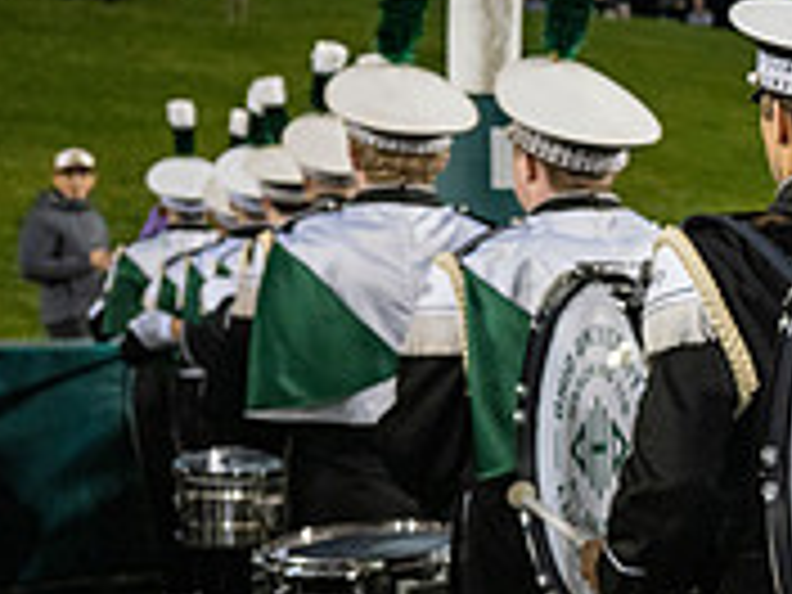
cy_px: 295
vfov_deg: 19.4
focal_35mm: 76
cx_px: 1251
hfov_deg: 20.9
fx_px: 1739
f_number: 3.2
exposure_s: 1/500
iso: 1250
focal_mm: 24
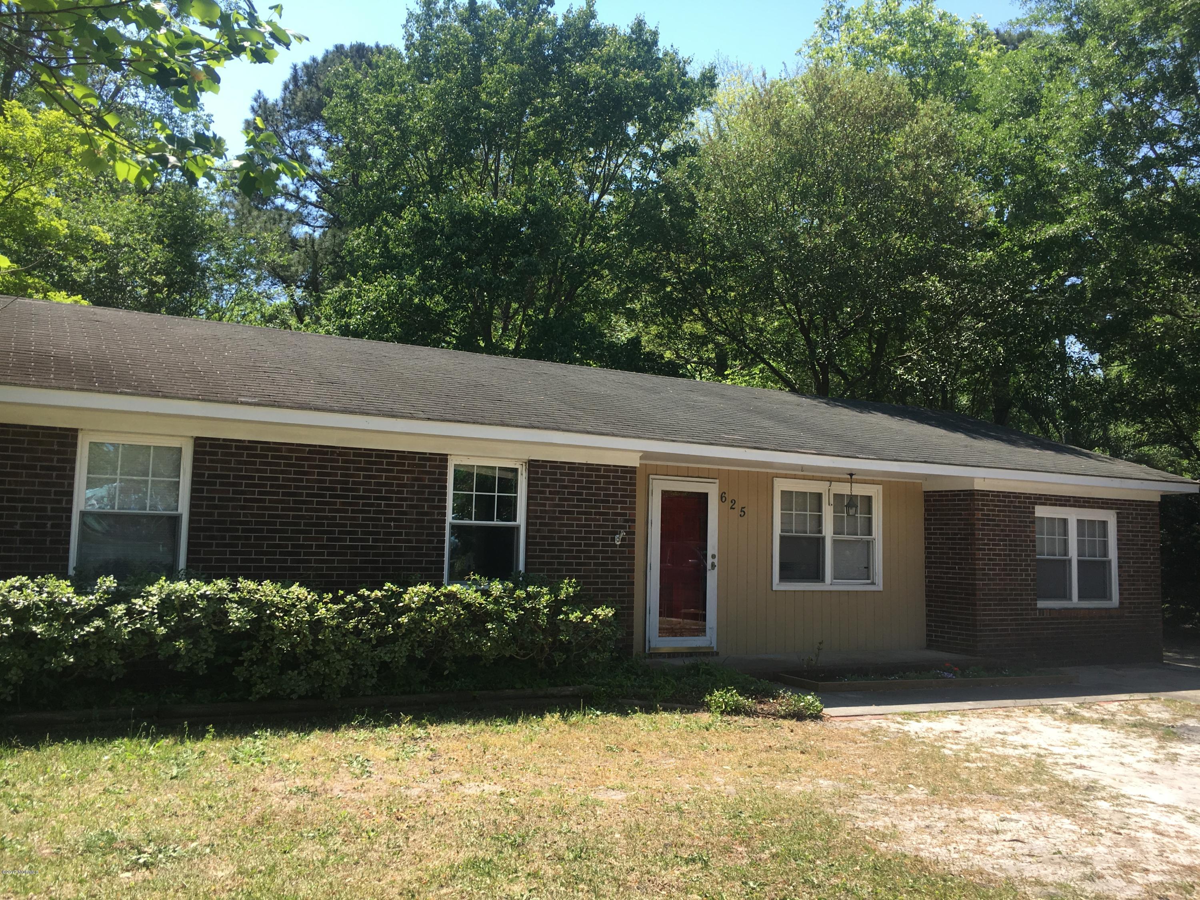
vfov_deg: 48.2
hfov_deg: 61.7
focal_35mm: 29
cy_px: 450
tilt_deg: +5.7
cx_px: 600
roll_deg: -2.0
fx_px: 1005
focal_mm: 4.15
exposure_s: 1/699
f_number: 2.2
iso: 25
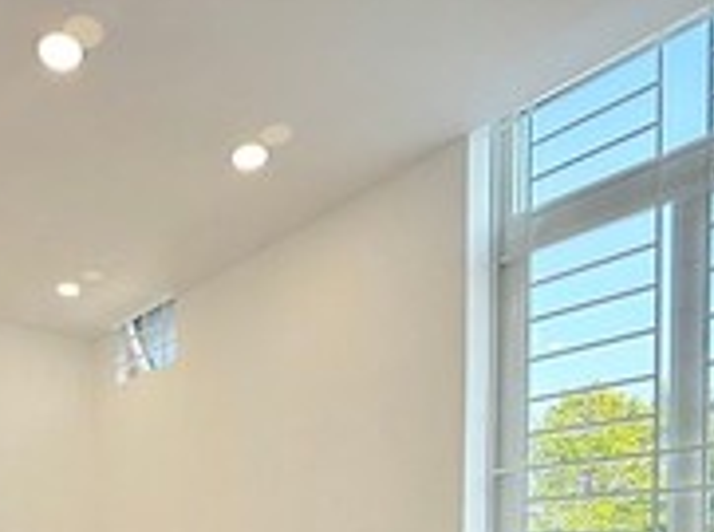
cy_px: 583
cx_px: 158
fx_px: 638
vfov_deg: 37.9
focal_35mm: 31
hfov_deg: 55.0
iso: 50
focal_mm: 2.22
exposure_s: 1/216
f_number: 2.2
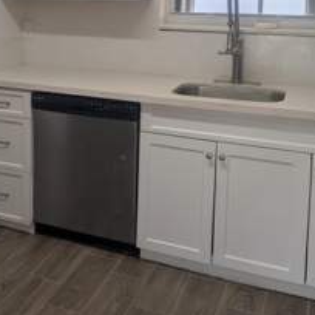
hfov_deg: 32.9
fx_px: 515
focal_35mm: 50
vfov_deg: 32.6
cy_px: 43
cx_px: 54
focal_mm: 6.9
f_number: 1.68
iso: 21
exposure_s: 1/1193
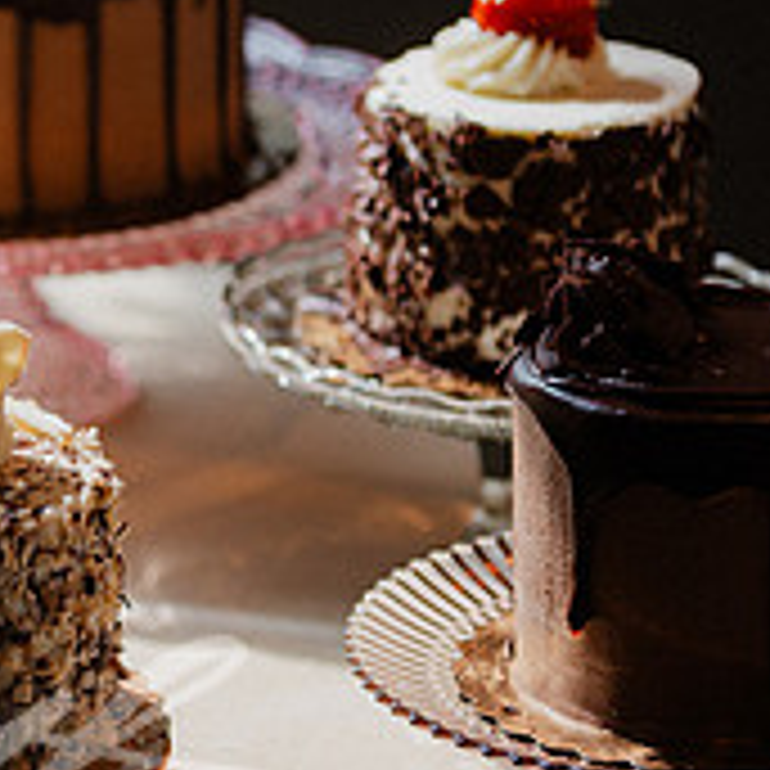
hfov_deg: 8.6
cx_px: -14
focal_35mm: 202
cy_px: 383
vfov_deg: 8.7
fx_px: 5084
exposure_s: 1/640
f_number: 2.8
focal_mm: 70
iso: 400
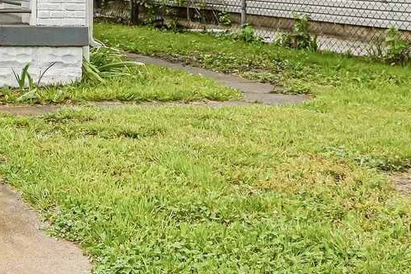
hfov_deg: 23.7
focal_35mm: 65
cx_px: -225
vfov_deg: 19.6
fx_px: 742
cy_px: -62
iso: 100
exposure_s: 1/40
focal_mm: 16
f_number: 8
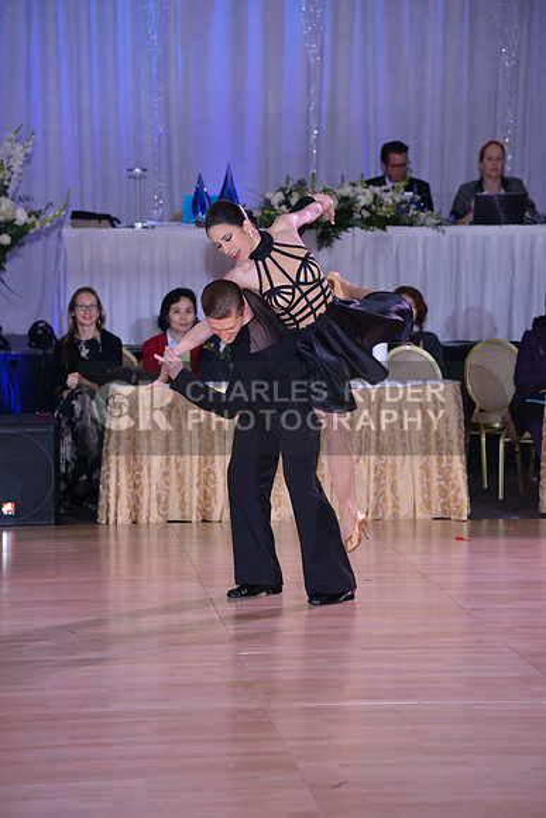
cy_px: 409
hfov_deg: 12.5
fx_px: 2501
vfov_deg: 18.6
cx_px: 273
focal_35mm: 110
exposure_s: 1/250
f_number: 4.5
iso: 1250
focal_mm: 110
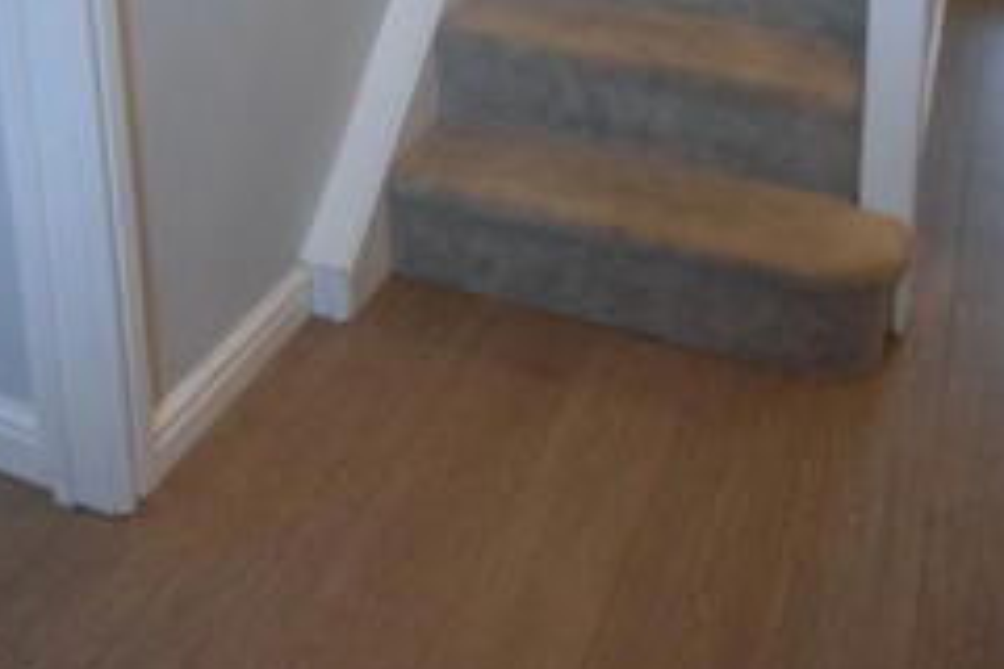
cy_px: -199
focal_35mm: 41
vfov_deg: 27.3
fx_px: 1143
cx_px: 512
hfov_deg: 47.4
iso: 1600
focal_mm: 10
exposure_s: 1/60
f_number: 3.5
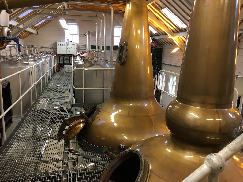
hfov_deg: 61.7
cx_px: 122
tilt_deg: -12.6
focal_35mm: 29
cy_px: 91
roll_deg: -2.1
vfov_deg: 48.2
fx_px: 204
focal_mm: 4.15
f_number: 2.2
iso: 80
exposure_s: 1/33
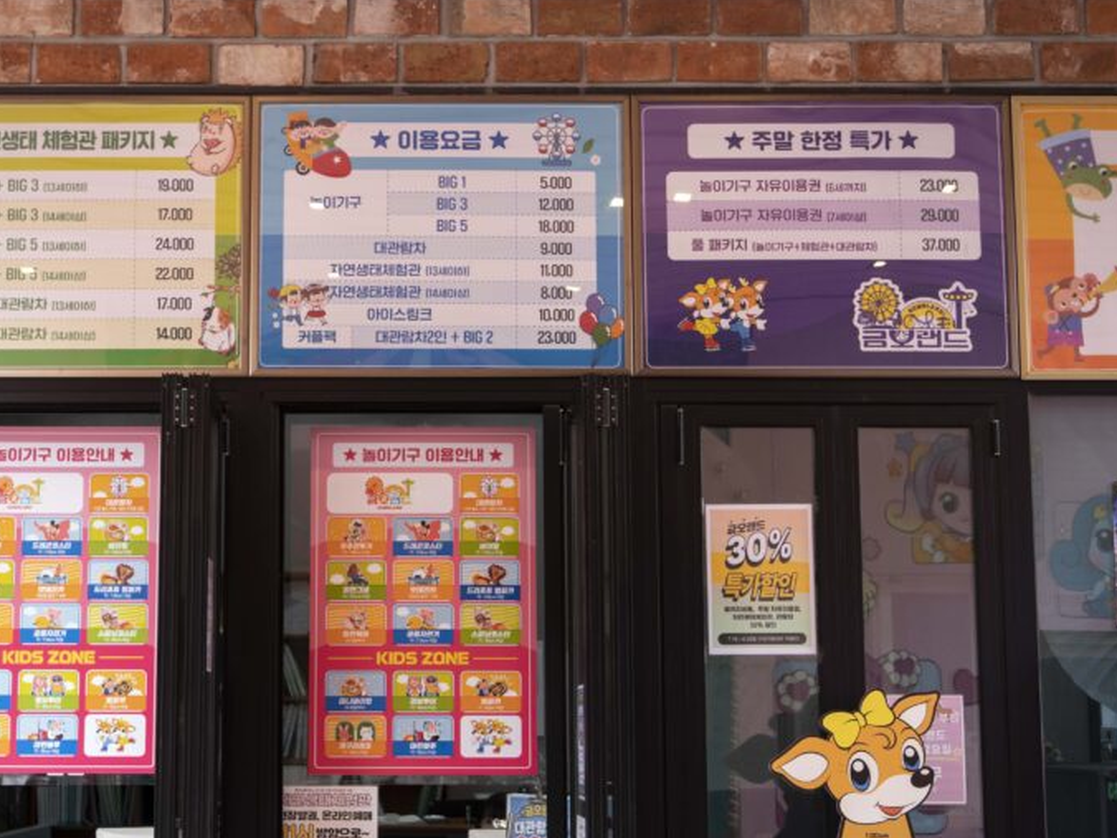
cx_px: 413
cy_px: 559
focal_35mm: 51
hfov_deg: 37.2
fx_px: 1646
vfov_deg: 28.4
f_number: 5
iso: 500
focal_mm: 35
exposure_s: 1/160
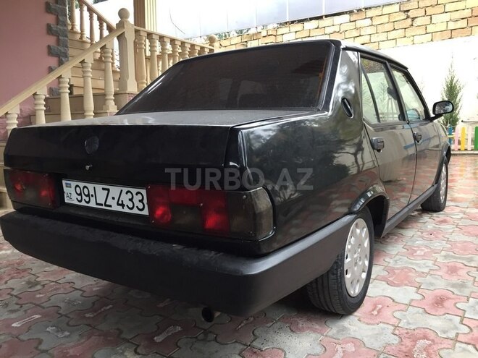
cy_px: 179
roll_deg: +0.8
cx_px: 239
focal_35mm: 29
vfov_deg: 48.2
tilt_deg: -5.9
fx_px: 400
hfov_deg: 61.7
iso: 32
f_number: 2.2
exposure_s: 1/33
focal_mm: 4.15
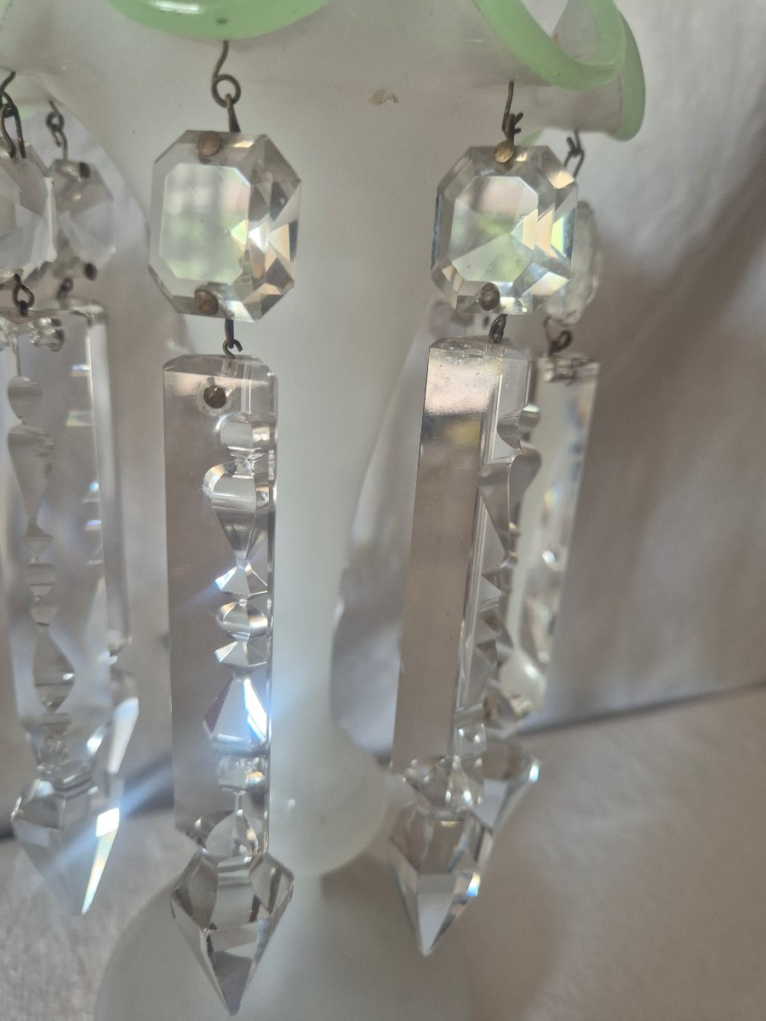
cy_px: 510
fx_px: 679
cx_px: 383
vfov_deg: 73.9
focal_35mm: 23
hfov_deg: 58.9
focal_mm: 5.4
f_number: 1.8
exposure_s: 1/100
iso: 250
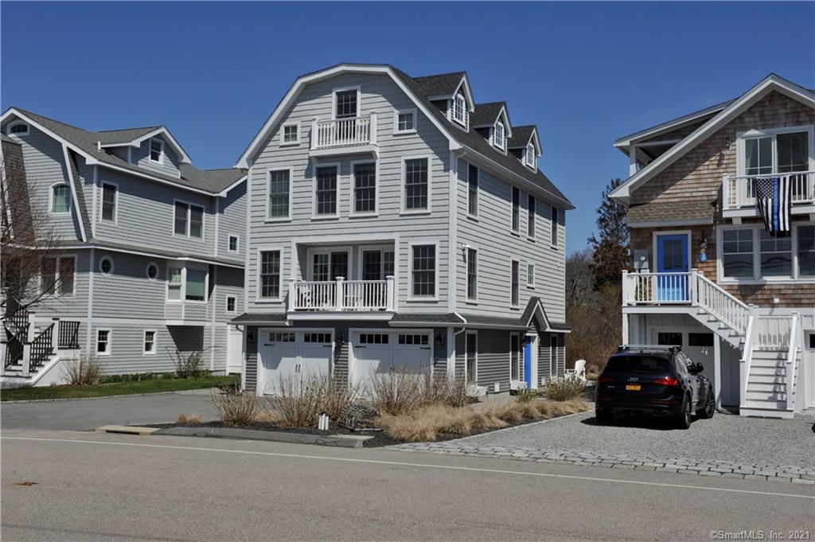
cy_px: 271
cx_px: 408
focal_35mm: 38
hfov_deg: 50.7
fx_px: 860
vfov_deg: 35.0
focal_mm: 38
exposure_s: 1/800
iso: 400
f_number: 14
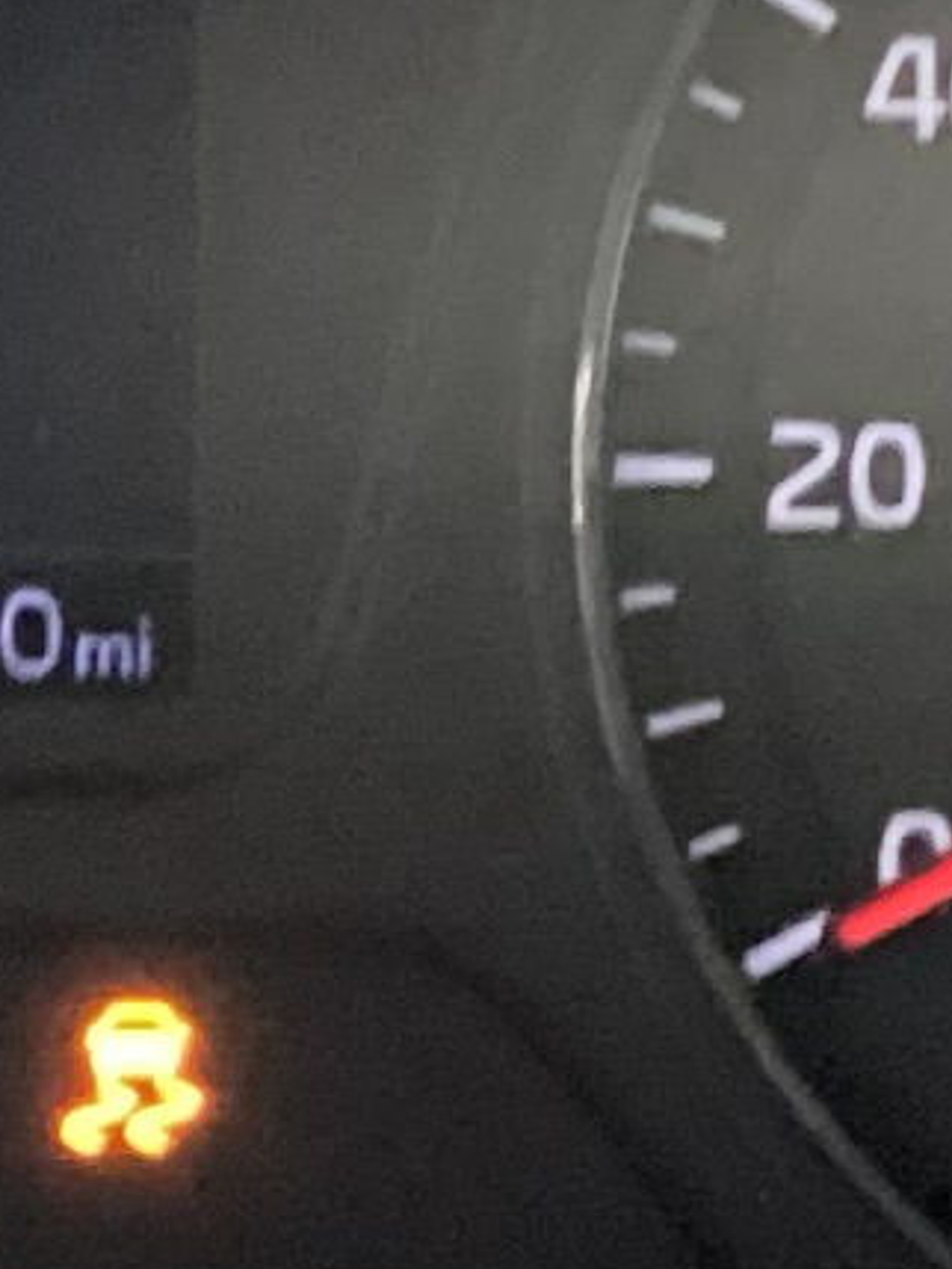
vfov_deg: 8.4
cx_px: -446
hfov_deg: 6.2
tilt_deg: -23.6
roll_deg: -1.0
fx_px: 8650
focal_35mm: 236
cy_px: 529
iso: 640
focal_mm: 3.3
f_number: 2.4
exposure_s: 1/15
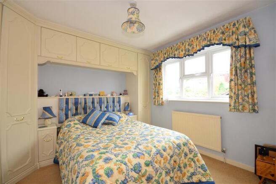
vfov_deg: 77.3
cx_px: 138
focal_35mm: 15
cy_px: 92
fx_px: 115
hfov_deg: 100.4
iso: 400
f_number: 10
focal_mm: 10
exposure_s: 1/2
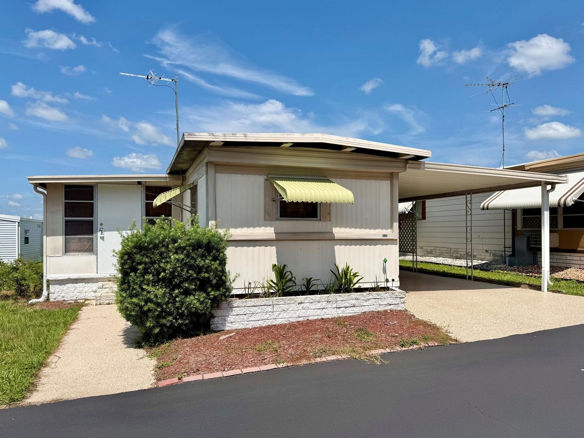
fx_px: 439
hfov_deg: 67.2
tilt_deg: +1.8
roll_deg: -1.0
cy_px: 226
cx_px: 308
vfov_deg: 53.1
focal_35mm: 26
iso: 80
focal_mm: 6.76
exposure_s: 1/8130
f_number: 1.78
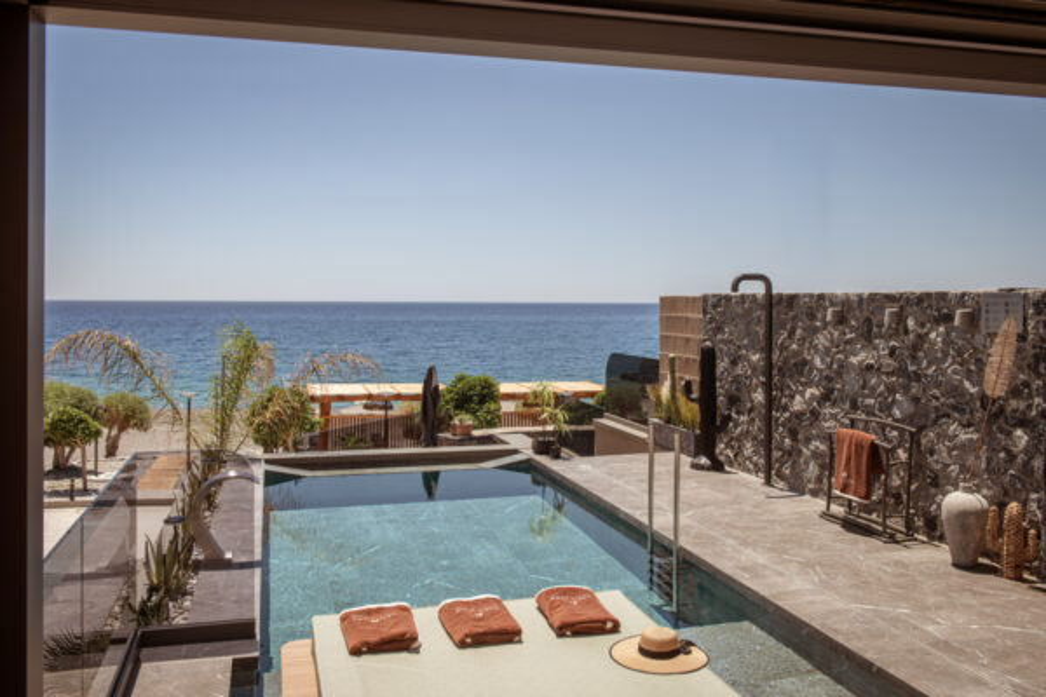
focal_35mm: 32
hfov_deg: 58.7
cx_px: 523
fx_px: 930
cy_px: 348
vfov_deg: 41.1
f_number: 9
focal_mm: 32
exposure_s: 1/160
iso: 100
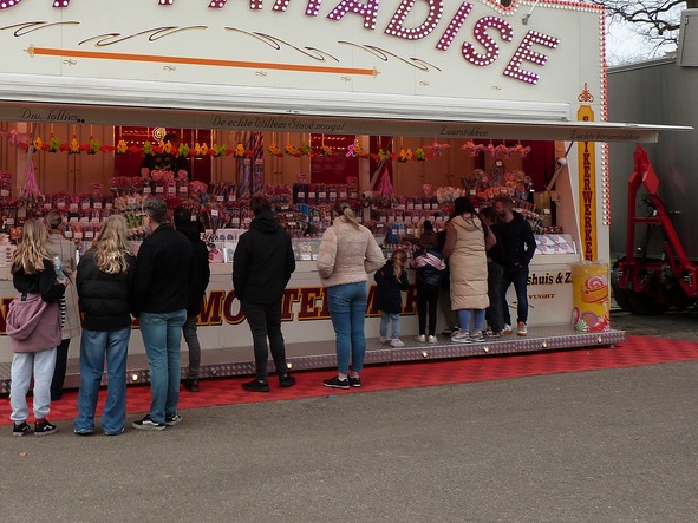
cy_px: 152
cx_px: 133
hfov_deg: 41.0
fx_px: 887
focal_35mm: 44
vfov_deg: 32.4
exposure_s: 1/250
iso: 100
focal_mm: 4.6
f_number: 4
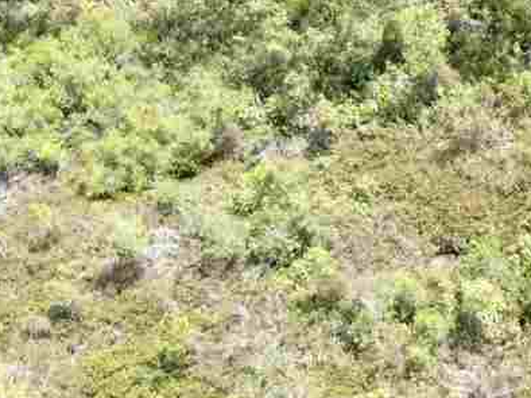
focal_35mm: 78
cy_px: 63
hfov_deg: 21.8
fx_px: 1196
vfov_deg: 18.6
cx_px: 740
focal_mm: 4.39
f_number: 2.8
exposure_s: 1/240
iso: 100
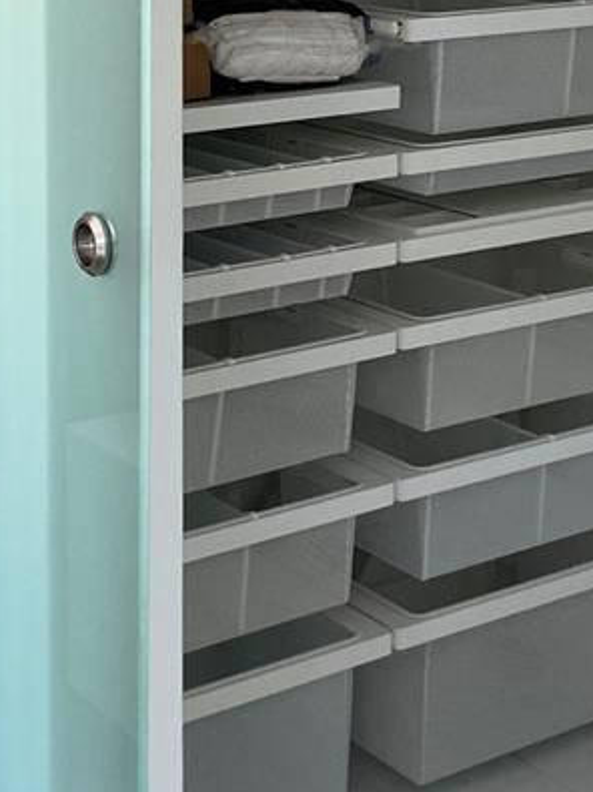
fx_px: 1805
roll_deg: -1.2
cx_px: 301
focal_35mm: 79
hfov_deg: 18.7
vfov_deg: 24.1
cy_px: 92
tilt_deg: -7.2
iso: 100
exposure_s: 1/121
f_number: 1.8
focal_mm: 4.25
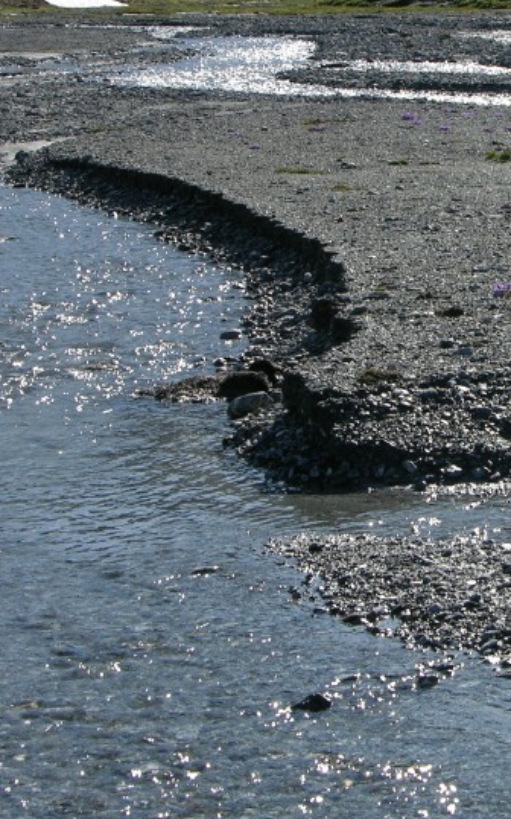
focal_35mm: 117
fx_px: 2608
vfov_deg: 17.8
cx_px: 503
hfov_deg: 11.1
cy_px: 308
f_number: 6.3
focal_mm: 14.7
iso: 50
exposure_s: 1/233
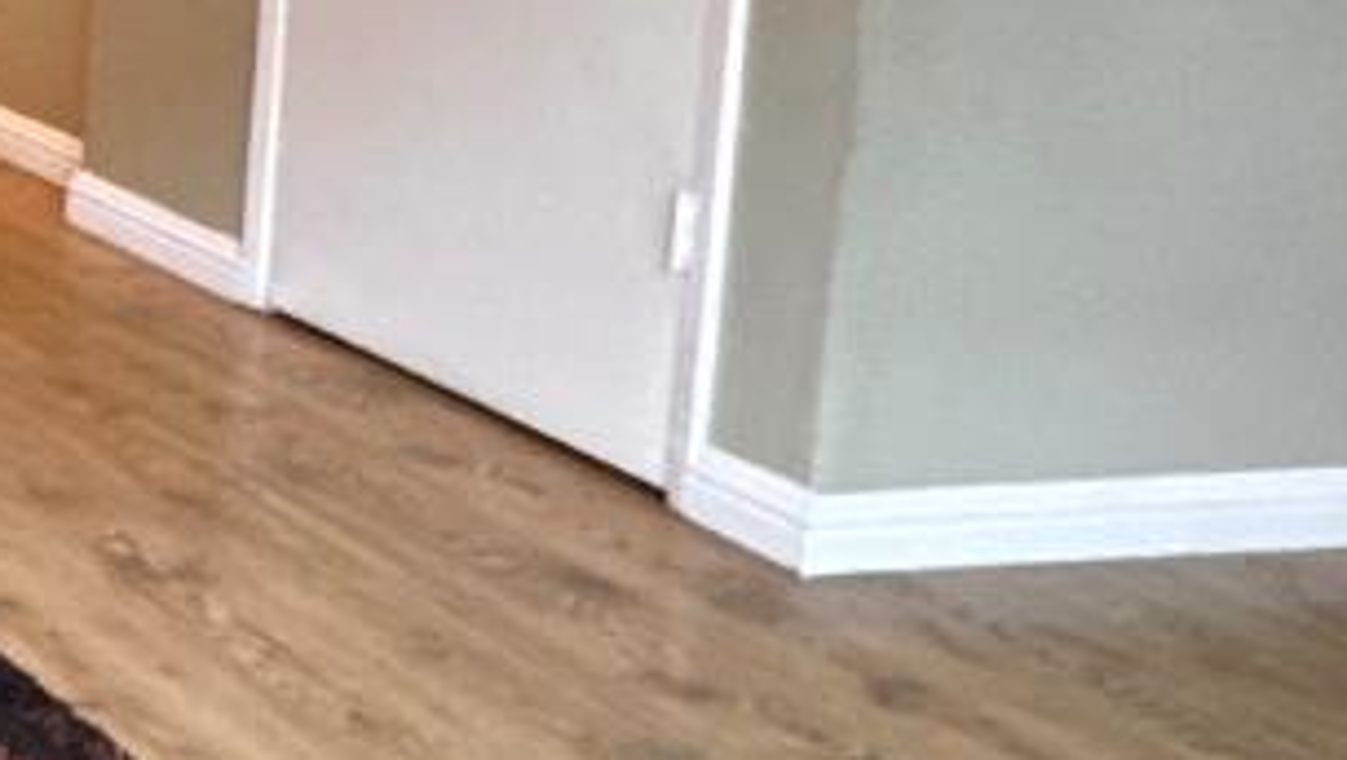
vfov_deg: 15.8
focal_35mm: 75
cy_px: -24
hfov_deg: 18.3
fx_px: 2680
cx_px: -1378
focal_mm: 2.22
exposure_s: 1/60
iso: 250
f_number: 2.2
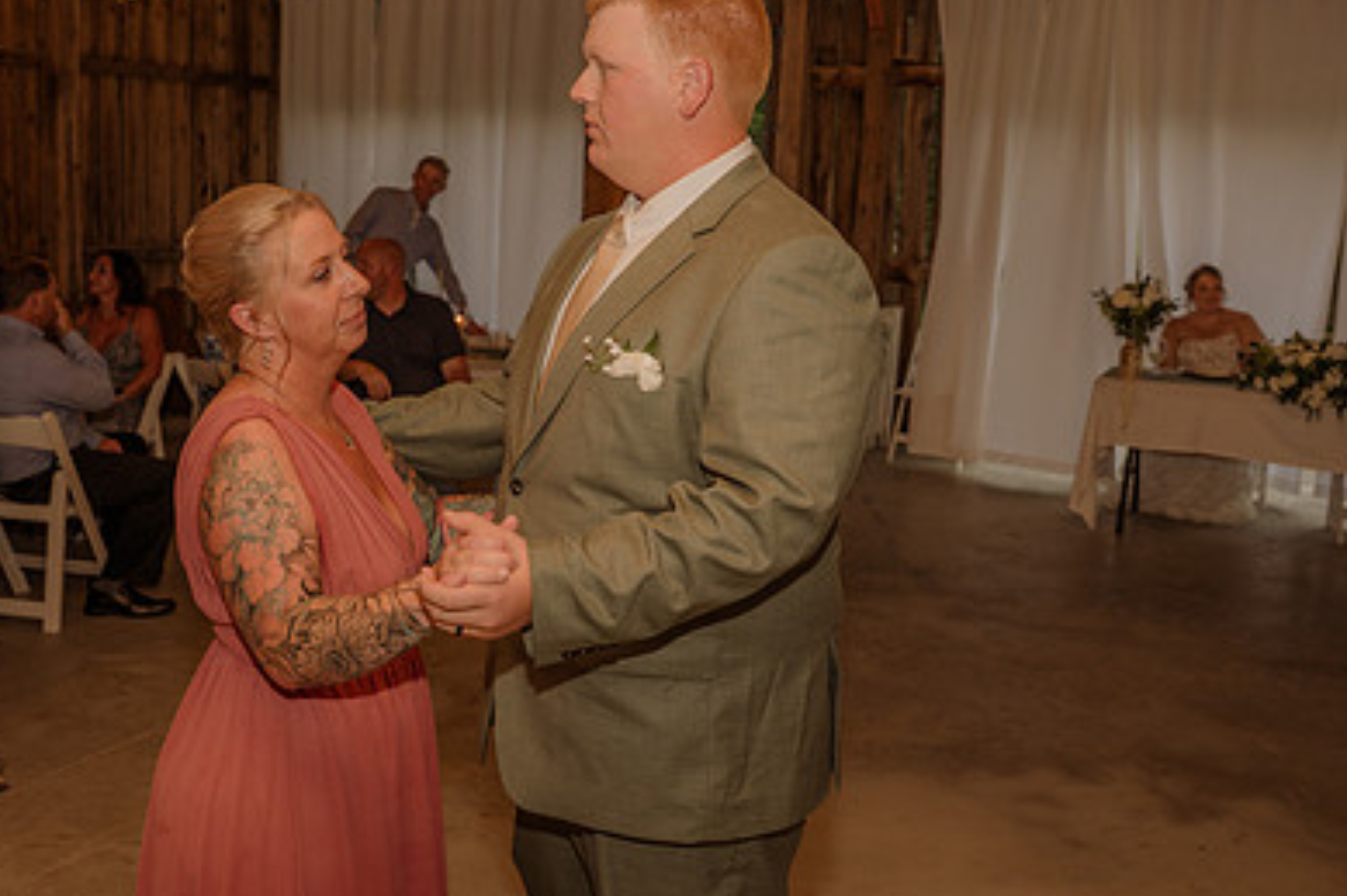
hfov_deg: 47.1
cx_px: 537
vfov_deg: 32.6
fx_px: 1533
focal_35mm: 41
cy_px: 426
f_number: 4
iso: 320
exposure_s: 1/200
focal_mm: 27.5
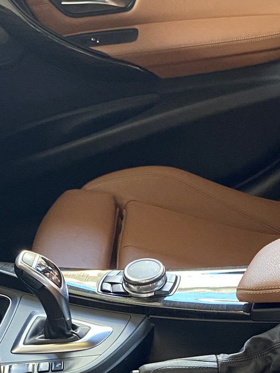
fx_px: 830
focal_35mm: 77
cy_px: 438
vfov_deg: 23.3
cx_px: 115
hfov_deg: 19.1
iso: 400
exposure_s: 1/60
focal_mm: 4.25
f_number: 1.8
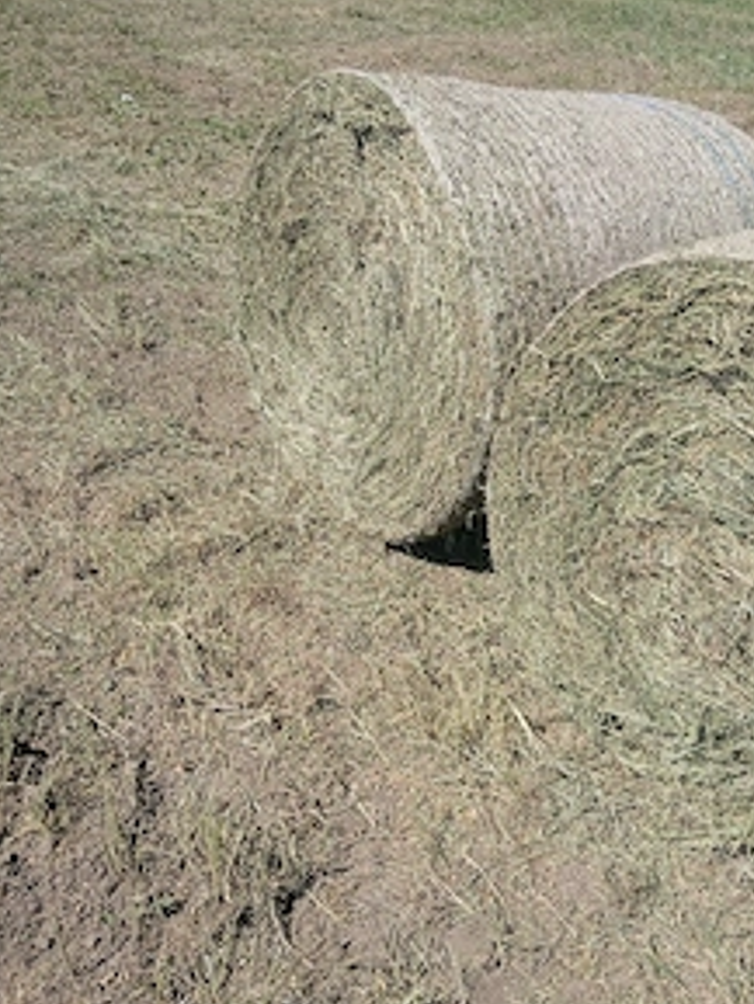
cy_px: 420
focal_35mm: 36
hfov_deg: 39.3
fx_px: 1045
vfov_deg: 51.1
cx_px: 497
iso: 20
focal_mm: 3.98
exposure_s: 1/556
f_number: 1.8
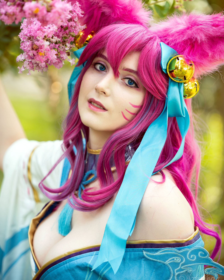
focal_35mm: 169
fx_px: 1400
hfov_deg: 9.1
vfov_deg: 11.4
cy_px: 121
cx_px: 112
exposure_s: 1/250
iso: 160
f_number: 2.8
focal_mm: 150
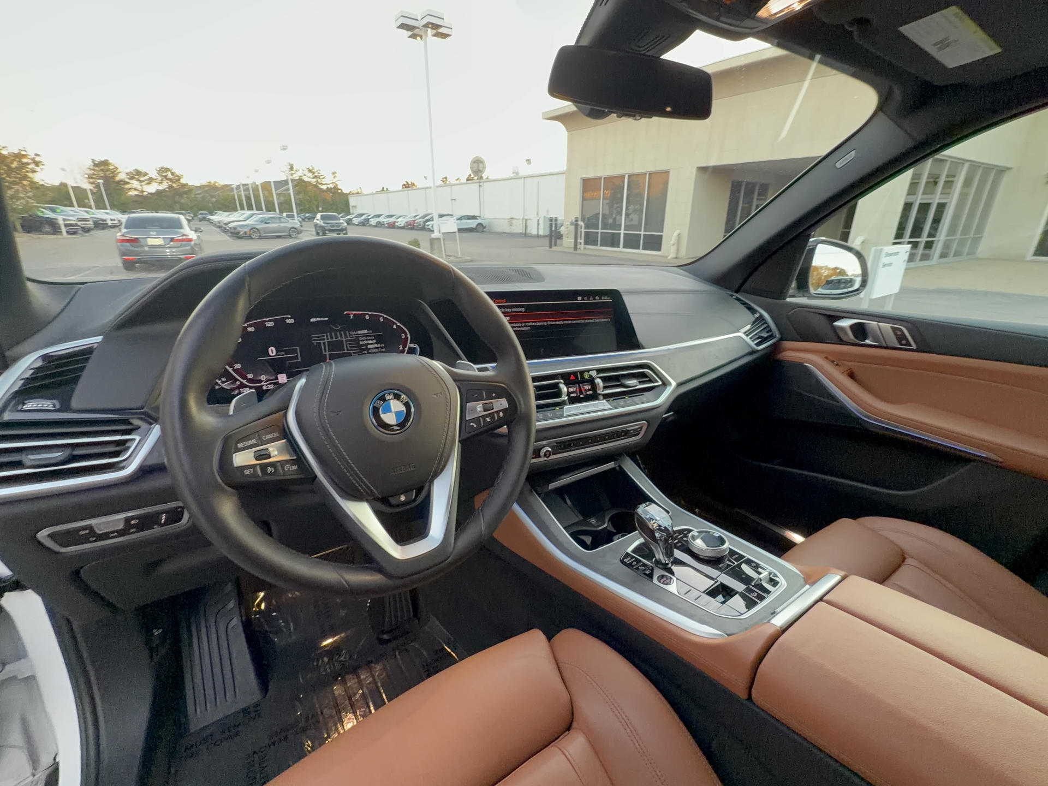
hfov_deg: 98.2
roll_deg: -0.4
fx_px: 454
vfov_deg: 81.7
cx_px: 524
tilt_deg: -21.8
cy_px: 393
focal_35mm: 15
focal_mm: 2.22
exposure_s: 1/49
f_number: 2.2
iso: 160
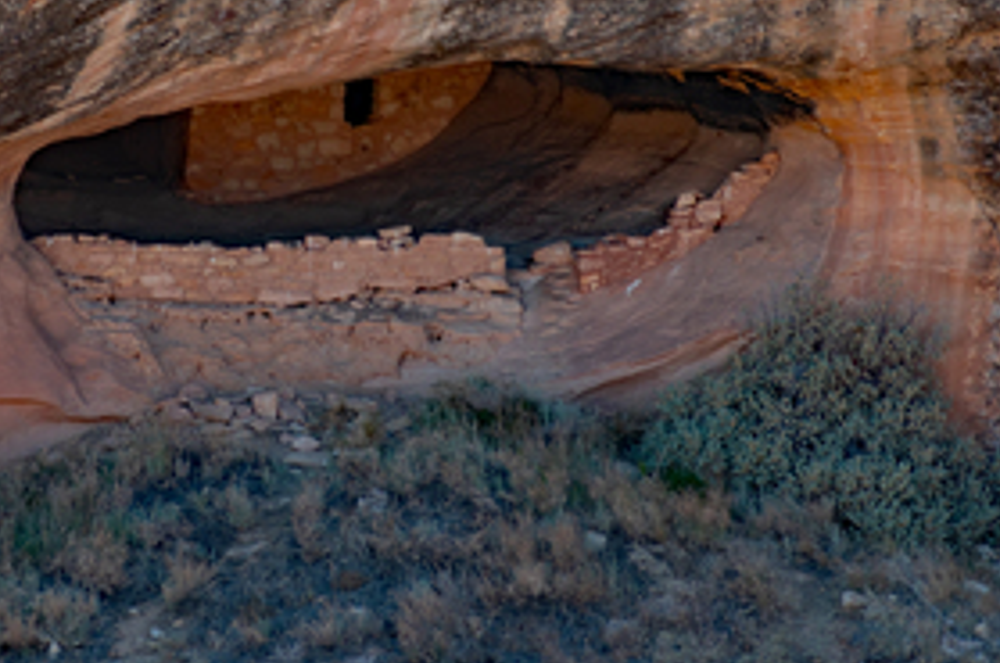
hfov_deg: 6.9
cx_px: 344
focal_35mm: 301
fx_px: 8347
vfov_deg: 4.5
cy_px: 143
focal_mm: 100
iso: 100
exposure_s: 1/125
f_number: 5
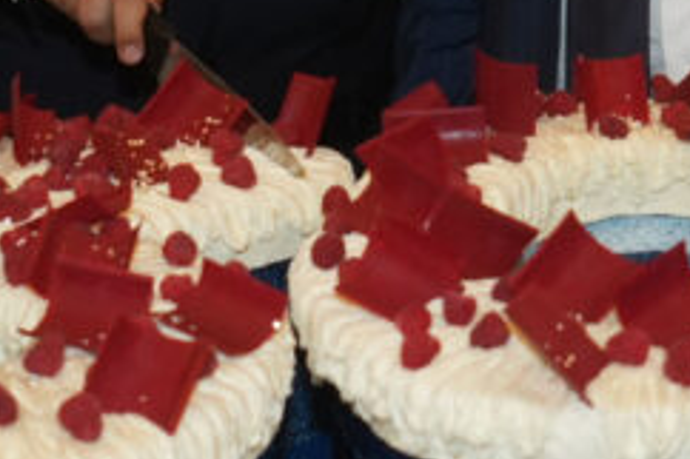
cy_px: 71
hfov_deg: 15.3
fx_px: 2567
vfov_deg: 10.2
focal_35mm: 134
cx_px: 499
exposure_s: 1/40
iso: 1600
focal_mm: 27
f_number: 4
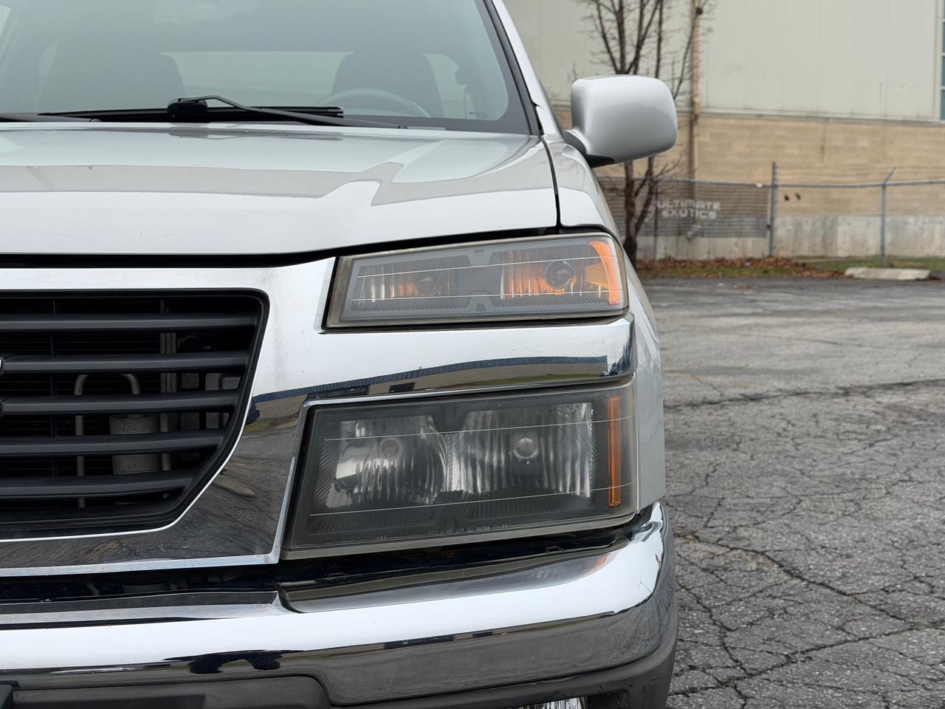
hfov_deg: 39.7
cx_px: 472
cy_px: 354
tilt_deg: -4.4
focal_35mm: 48
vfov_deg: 30.3
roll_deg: +1.1
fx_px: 1310
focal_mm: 6.76
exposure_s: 1/1167
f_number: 1.78
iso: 64
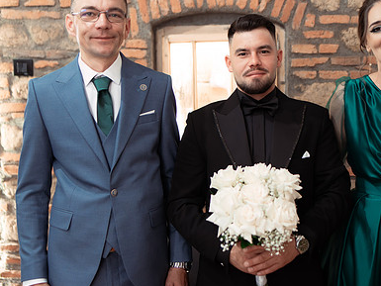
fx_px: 595
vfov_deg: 27.0
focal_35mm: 54
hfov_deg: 35.3
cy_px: 144
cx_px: 246
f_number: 2
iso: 1600
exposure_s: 1/200
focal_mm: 35
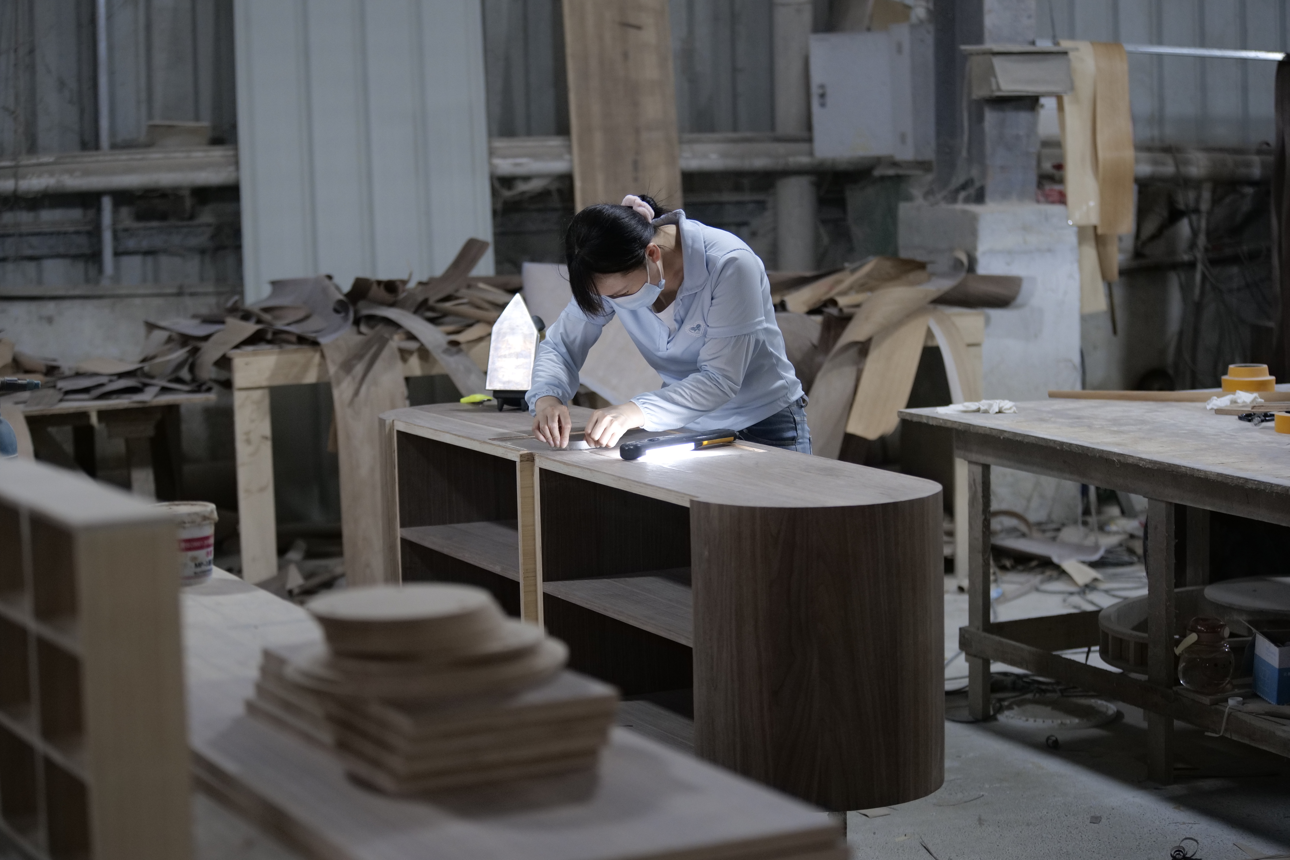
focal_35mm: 70
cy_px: 430
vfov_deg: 19.5
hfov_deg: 28.8
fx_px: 2508
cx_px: 645
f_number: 2.8
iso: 3200
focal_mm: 70
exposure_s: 1/500
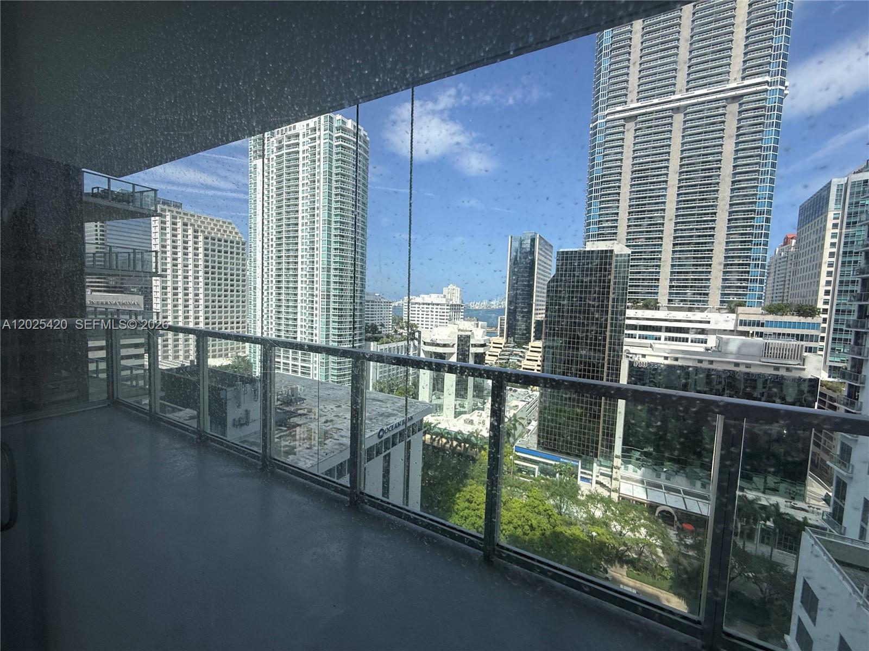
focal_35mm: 14
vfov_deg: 85.7
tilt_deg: -4.3
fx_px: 351
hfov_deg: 102.1
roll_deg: -2.6
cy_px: 326
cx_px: 434
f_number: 2.2
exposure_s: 1/1017
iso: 50
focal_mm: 2.22
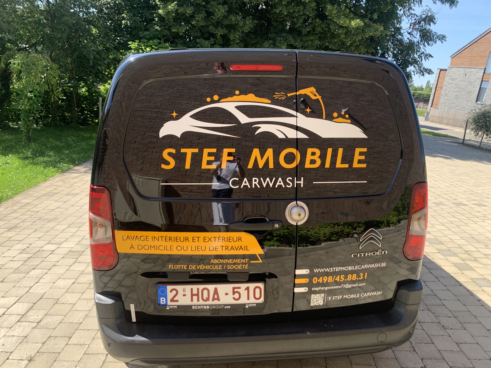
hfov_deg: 67.3
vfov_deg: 53.1
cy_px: 184
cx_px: 246
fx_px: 369
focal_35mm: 26
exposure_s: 1/583
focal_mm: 4.25
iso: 25
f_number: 1.8
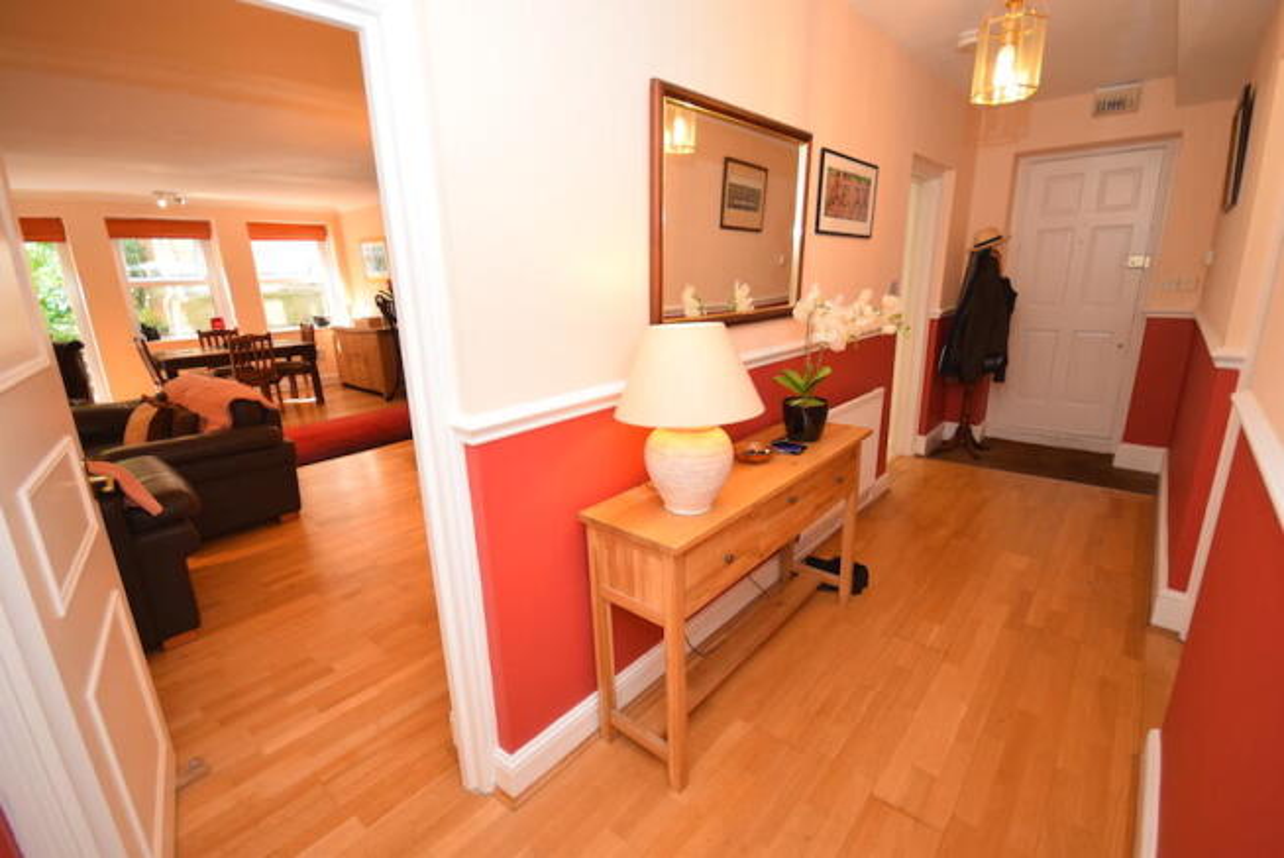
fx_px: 535
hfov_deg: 100.4
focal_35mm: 15
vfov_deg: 77.4
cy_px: 429
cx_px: 642
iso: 800
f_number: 4.5
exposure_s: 1/80
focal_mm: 10
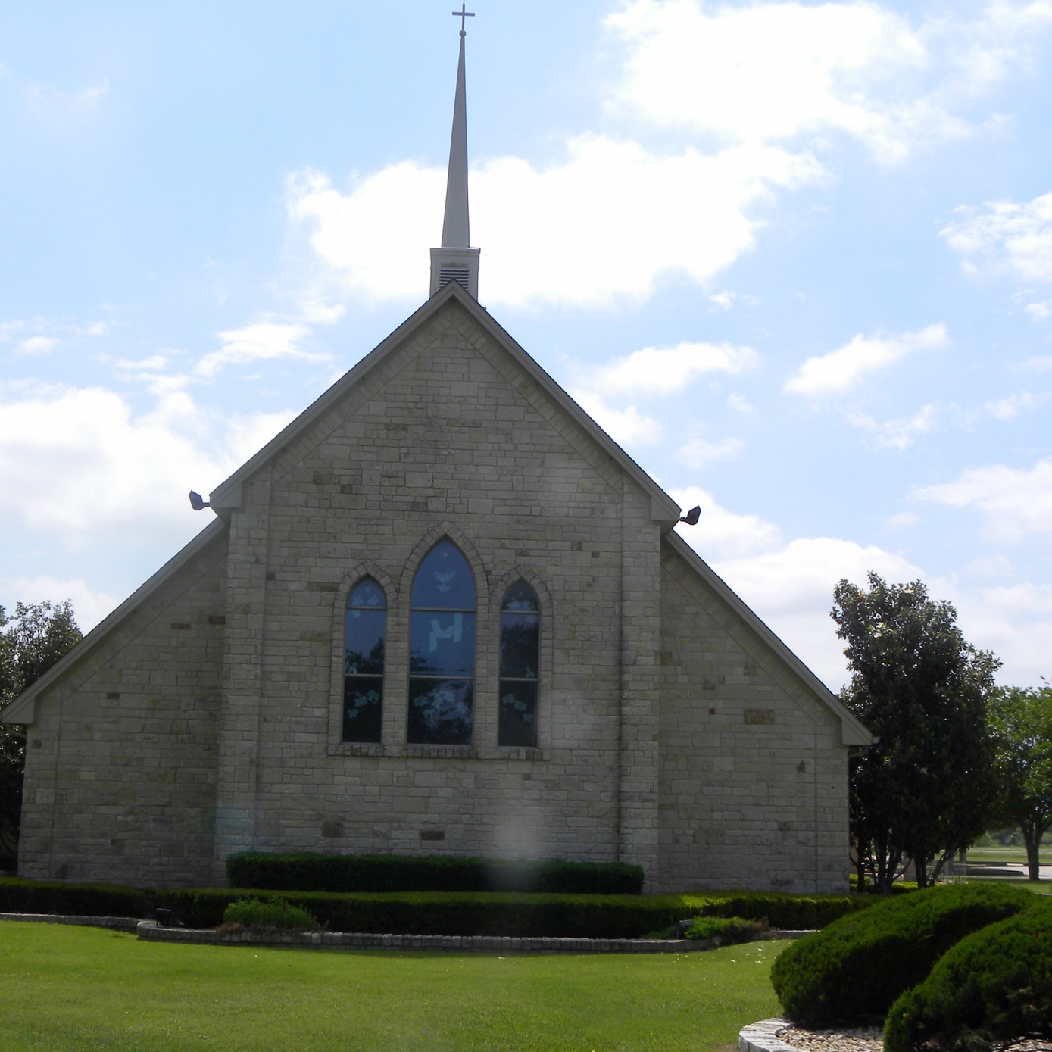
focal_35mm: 43
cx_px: 520
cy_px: 573
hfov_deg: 39.2
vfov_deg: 39.1
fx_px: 1478
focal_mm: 5.9
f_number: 5.6
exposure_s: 1/362
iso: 64
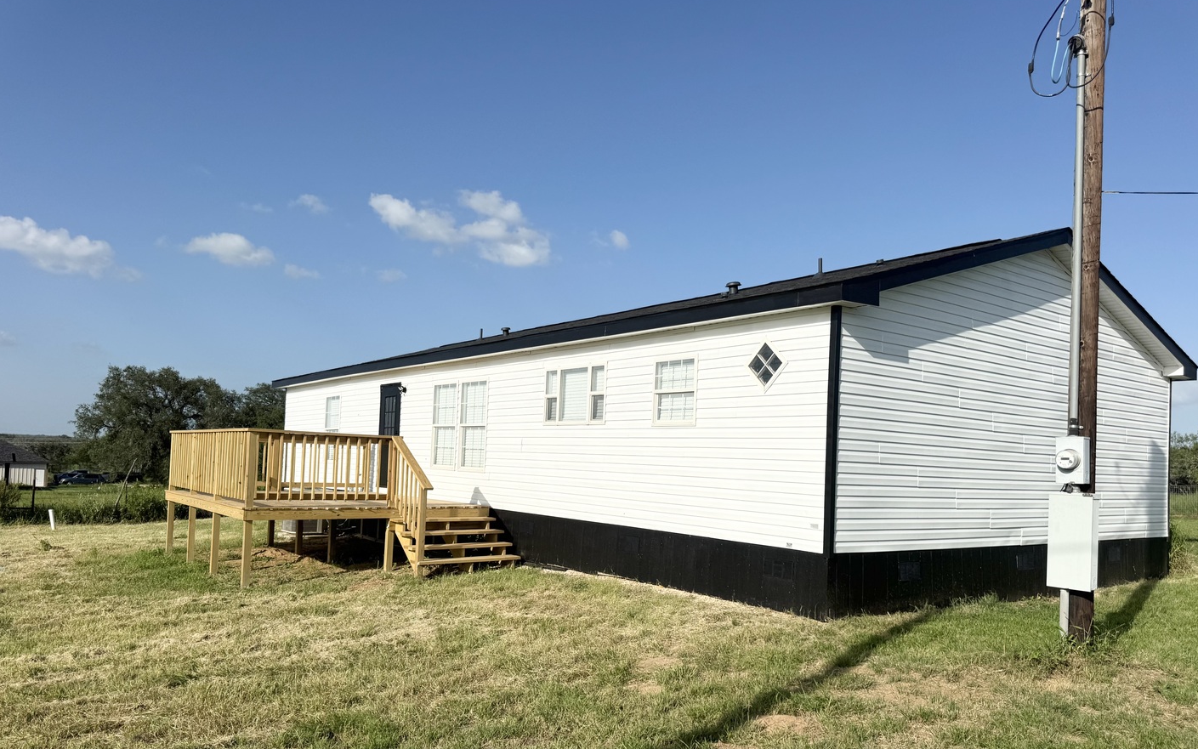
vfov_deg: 47.4
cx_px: 609
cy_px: 433
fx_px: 849
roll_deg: -2.8
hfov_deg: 70.4
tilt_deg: +1.8
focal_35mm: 26
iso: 80
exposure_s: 1/12346
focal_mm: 6.76
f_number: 1.78
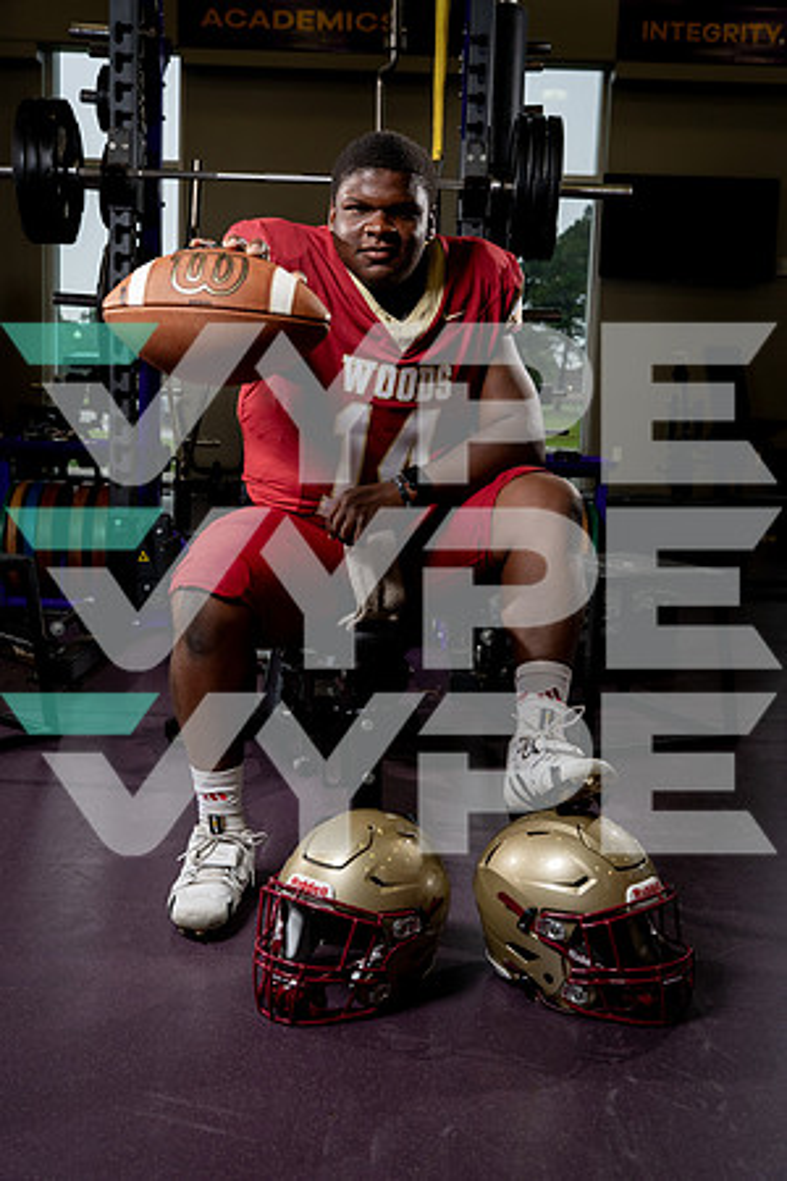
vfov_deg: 48.5
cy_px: 590
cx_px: 394
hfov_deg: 33.4
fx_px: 1312
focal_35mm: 40
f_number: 5.6
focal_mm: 40
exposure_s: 1/250
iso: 640
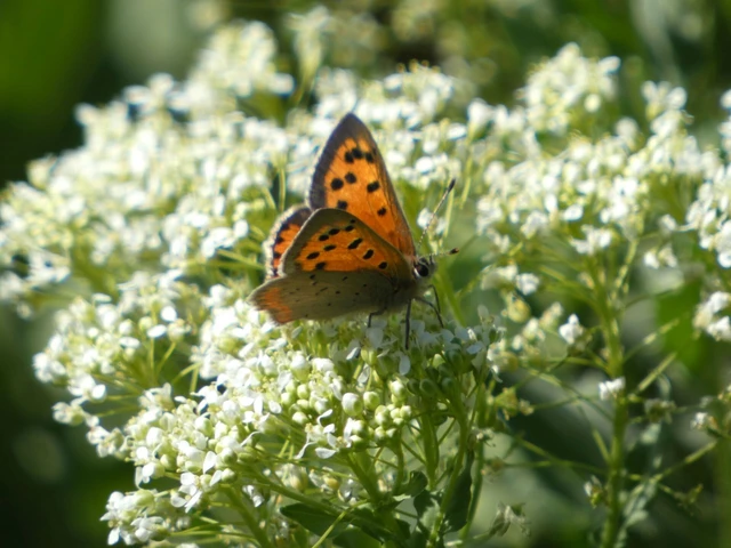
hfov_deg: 1.7
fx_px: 25341
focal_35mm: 1200
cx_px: 366
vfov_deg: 1.2
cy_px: 274
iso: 80
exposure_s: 1/200
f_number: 5.9
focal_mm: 215
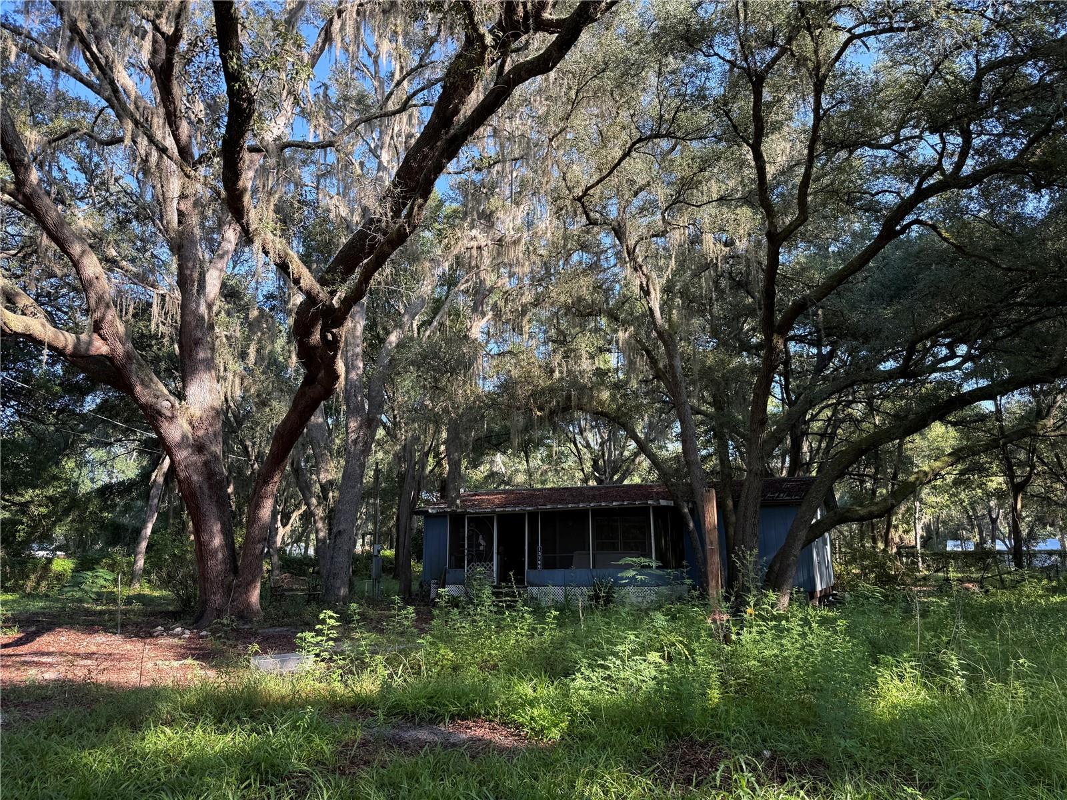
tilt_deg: +12.1
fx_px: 740
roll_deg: -0.8
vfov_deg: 56.8
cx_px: 534
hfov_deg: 71.6
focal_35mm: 24
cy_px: 400
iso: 80
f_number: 1.78
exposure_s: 1/338
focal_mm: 6.76
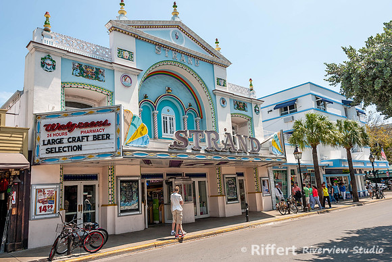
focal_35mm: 28
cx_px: 196
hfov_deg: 66.0
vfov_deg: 46.9
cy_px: 131
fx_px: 302
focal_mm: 18
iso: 100
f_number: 7.1
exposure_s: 1/200
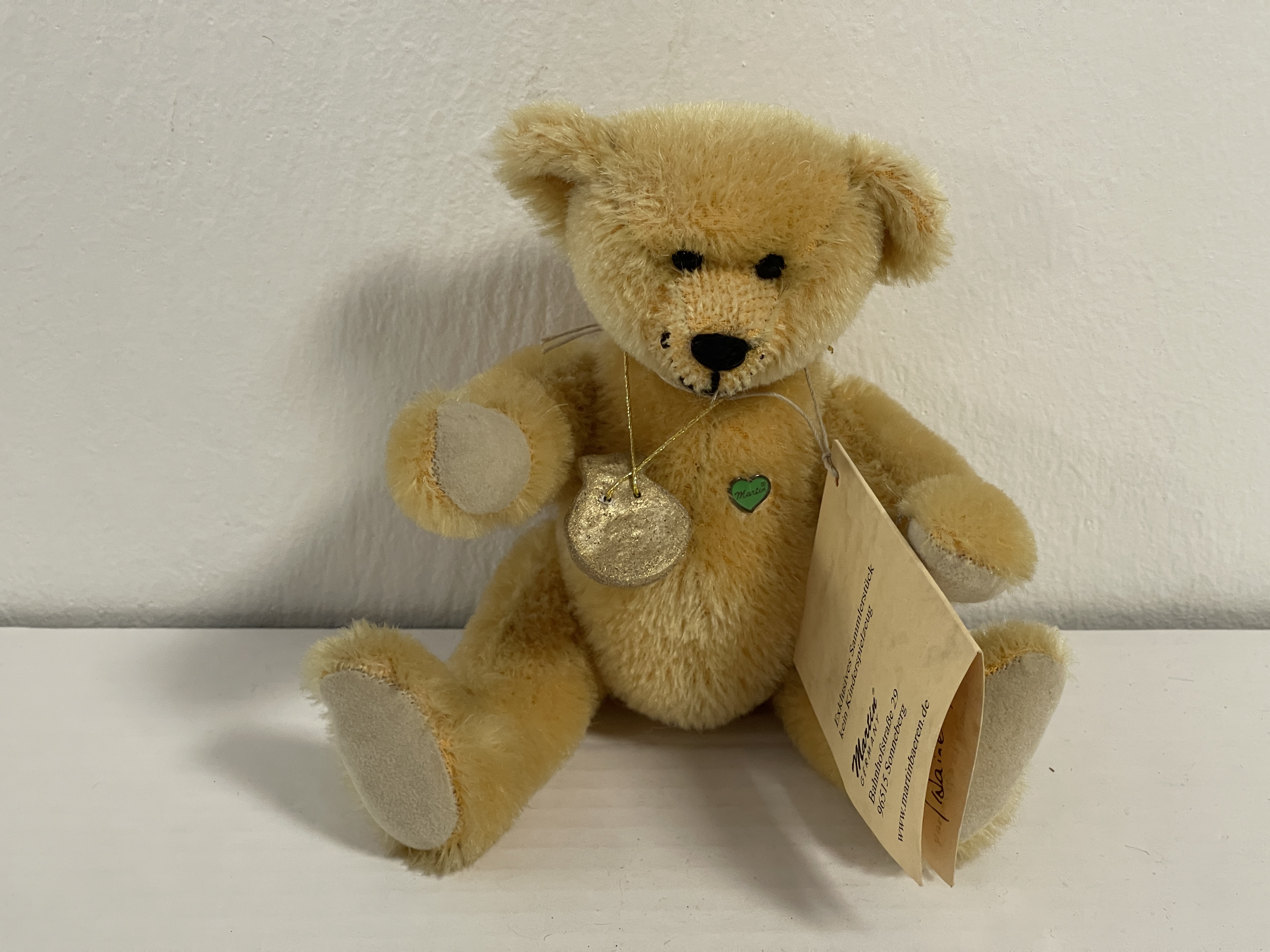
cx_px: 635
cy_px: 476
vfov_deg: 22.9
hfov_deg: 30.3
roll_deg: -1.4
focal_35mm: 64
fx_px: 2348
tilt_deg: -25.2
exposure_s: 1/50
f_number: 2.2
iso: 160
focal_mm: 7.5
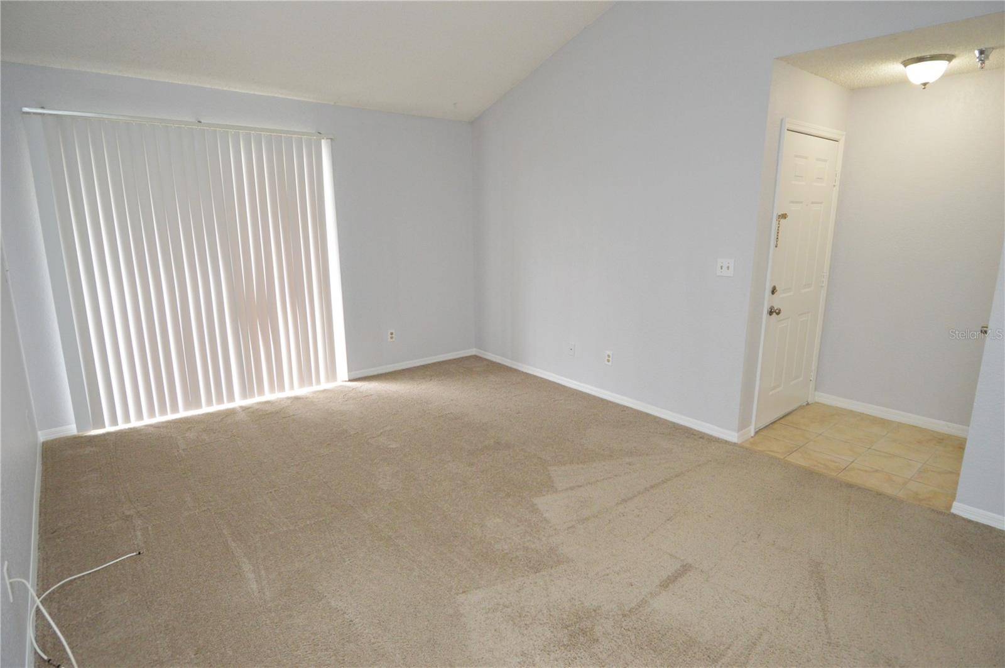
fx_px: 502
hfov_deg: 90.1
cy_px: 334
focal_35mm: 18
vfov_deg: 67.3
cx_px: 502
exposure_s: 1/60
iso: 1100
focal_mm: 12
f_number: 4
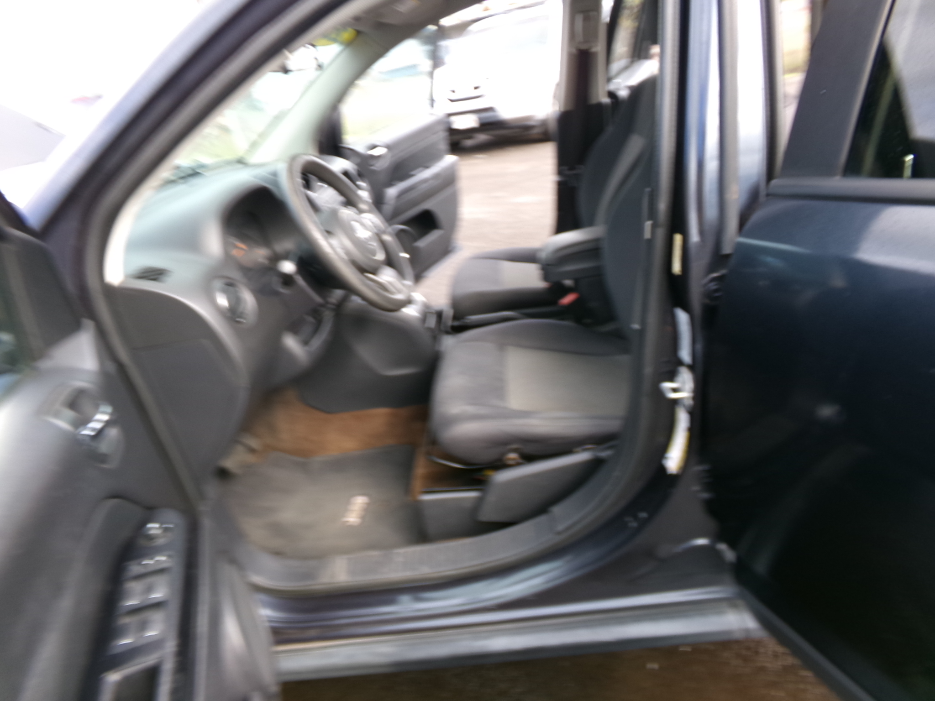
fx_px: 648
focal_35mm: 24
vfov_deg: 56.8
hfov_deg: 71.6
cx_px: 468
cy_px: 350
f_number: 3.7
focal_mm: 4.3
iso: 100
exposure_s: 1/58
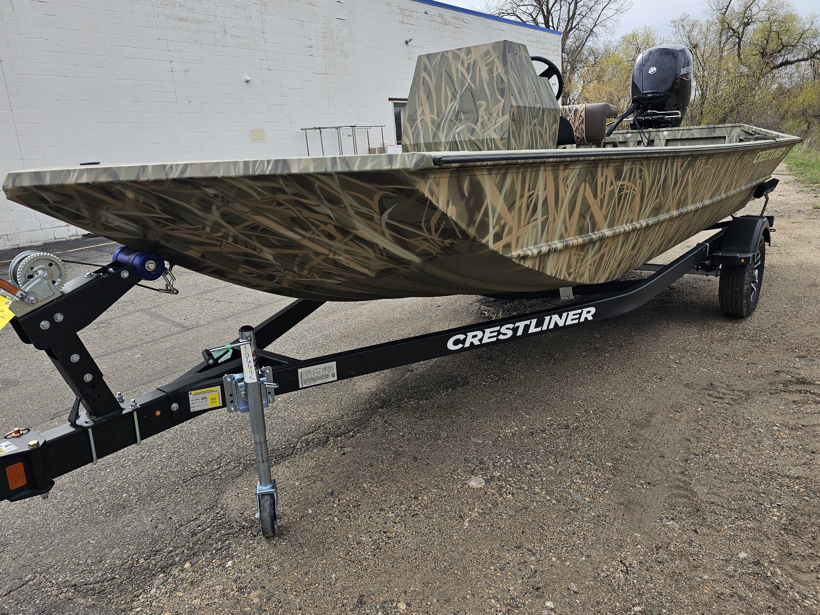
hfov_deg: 69.4
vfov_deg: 54.9
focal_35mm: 25
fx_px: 592
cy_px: 305
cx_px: 398
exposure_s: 1/588
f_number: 1.7
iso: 12
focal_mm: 6.3
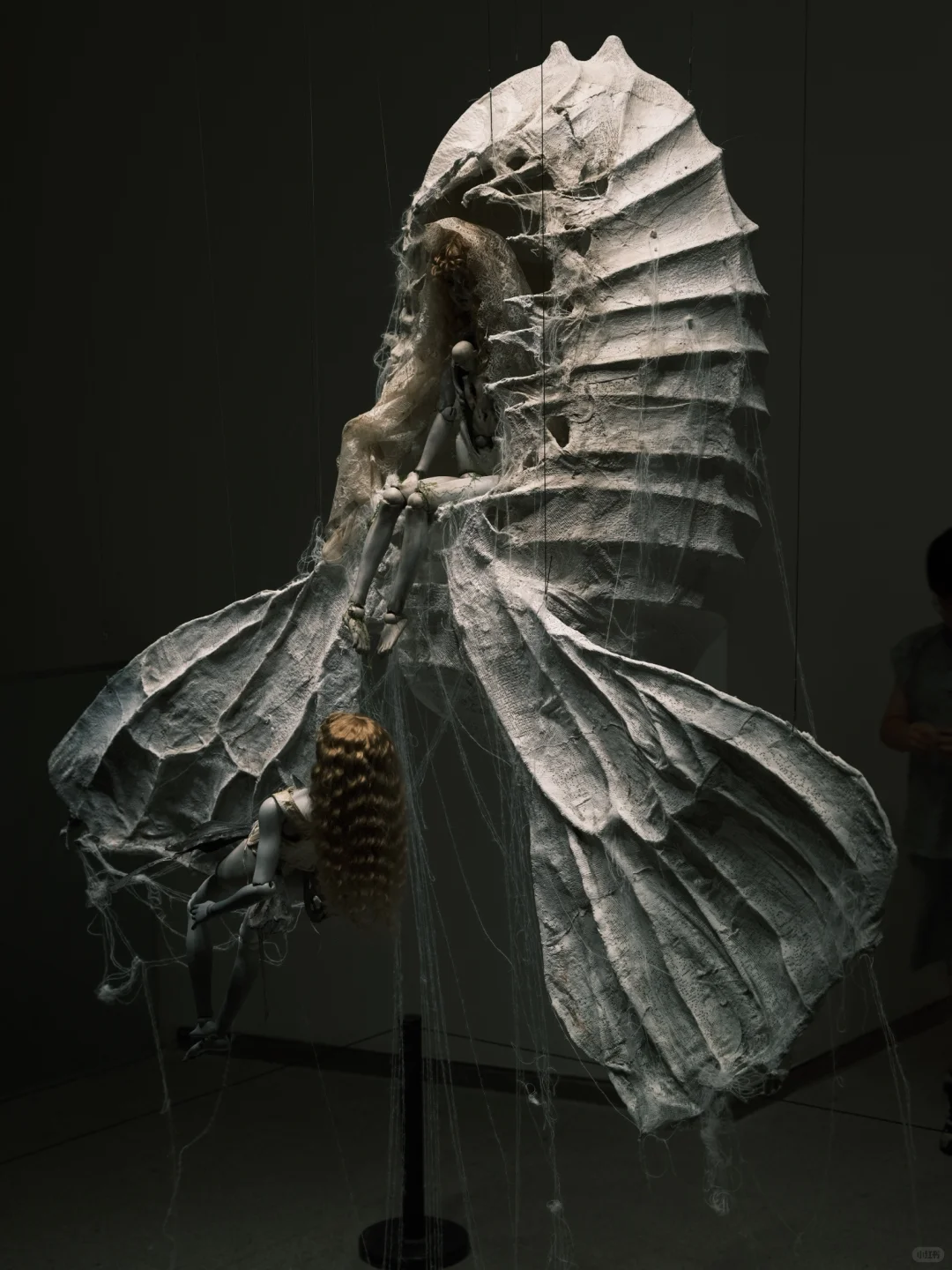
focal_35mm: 55
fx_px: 2017
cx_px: 476
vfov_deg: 34.9
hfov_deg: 26.6
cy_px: 635
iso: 50
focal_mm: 70
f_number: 8
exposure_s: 1/20
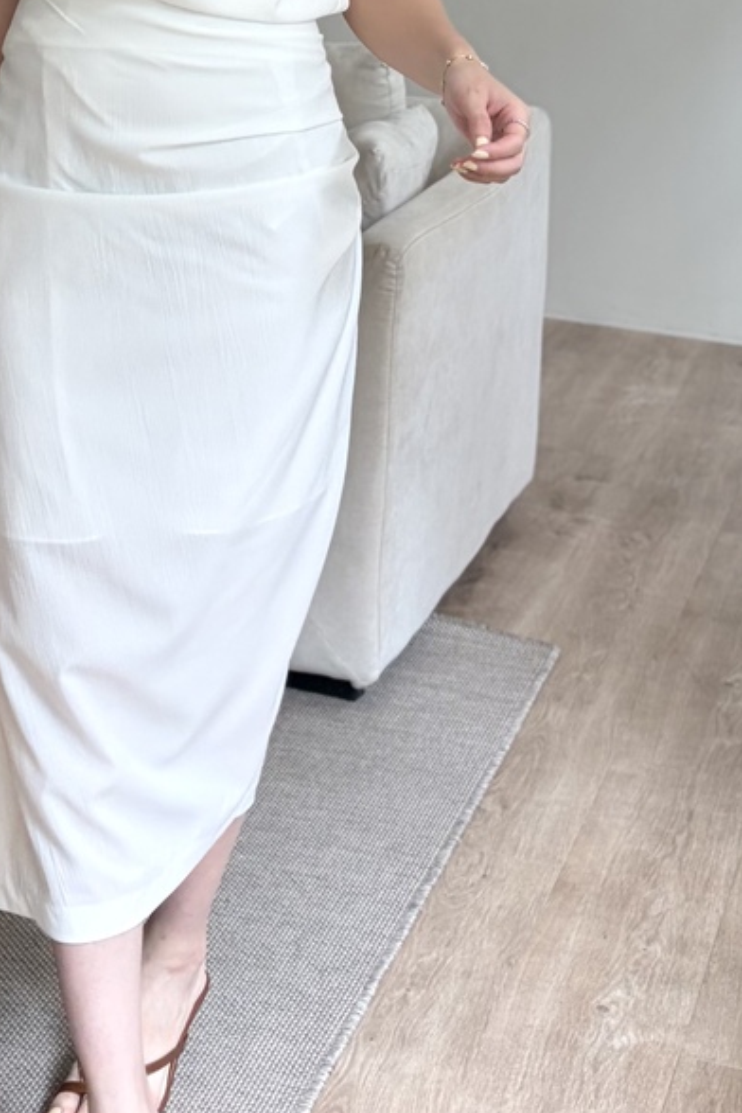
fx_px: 1422
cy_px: 452
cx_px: 83
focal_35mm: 46
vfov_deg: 42.6
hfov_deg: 28.2
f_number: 1.6
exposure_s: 1/121
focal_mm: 5.96
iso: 64
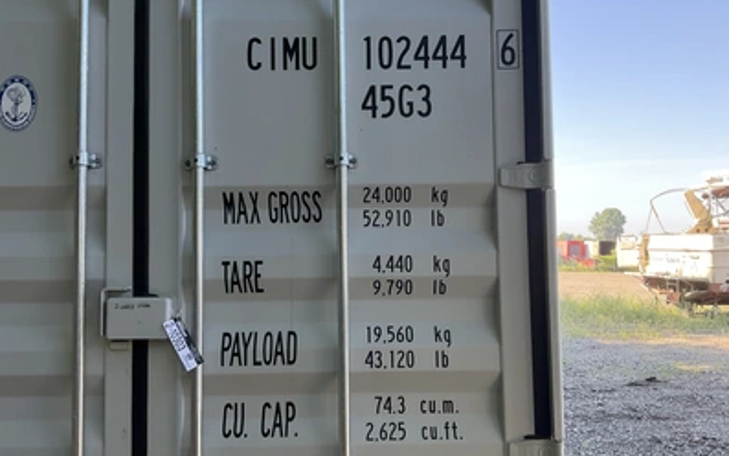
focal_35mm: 31
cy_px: 230
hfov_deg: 61.2
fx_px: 616
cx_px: 364
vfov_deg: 40.6
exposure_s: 1/140
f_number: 1.8
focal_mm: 3
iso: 32
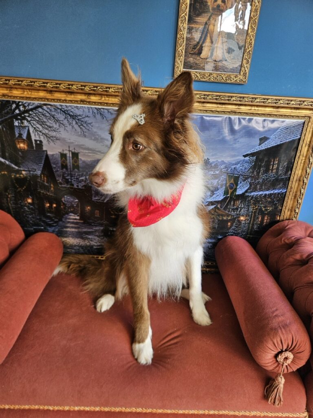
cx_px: 156
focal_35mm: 23
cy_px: 209
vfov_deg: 73.9
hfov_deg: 58.9
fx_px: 277
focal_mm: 5.4
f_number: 1.8
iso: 80
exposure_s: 1/207
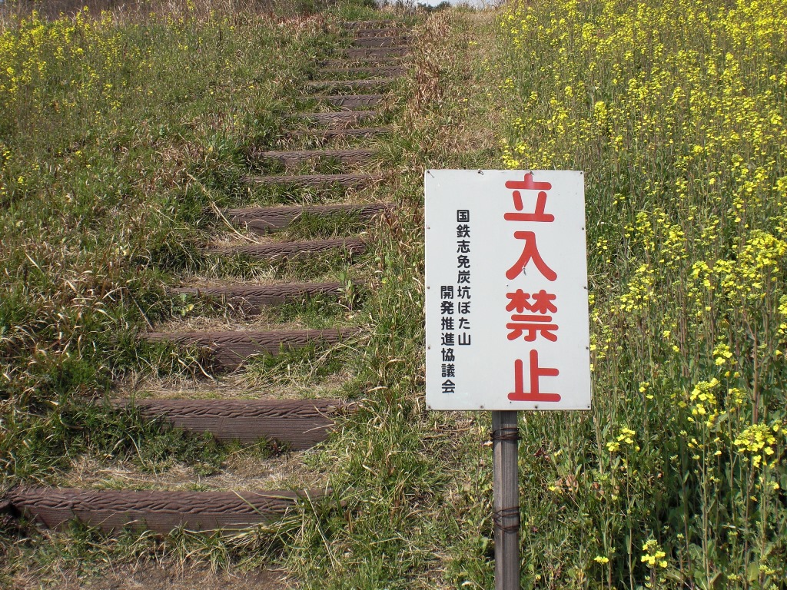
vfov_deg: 37.7
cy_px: 295
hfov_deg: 49.0
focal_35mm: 38
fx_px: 864
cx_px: 394
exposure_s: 1/320
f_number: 5.6
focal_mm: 6.3
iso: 64
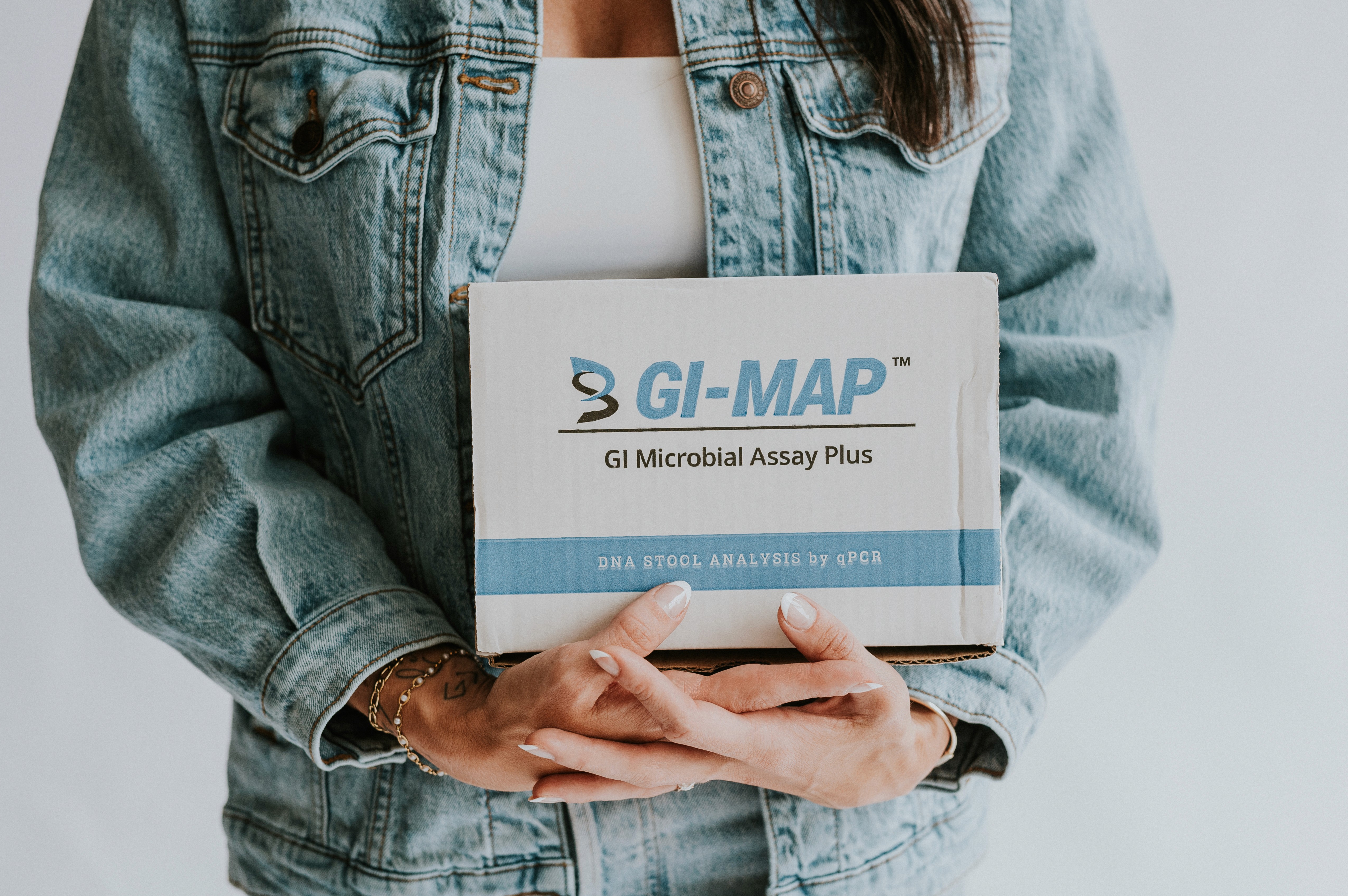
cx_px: 767
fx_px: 2208
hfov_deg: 33.9
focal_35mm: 59
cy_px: 495
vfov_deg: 23.0
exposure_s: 1/640
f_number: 3.2
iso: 800
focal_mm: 50
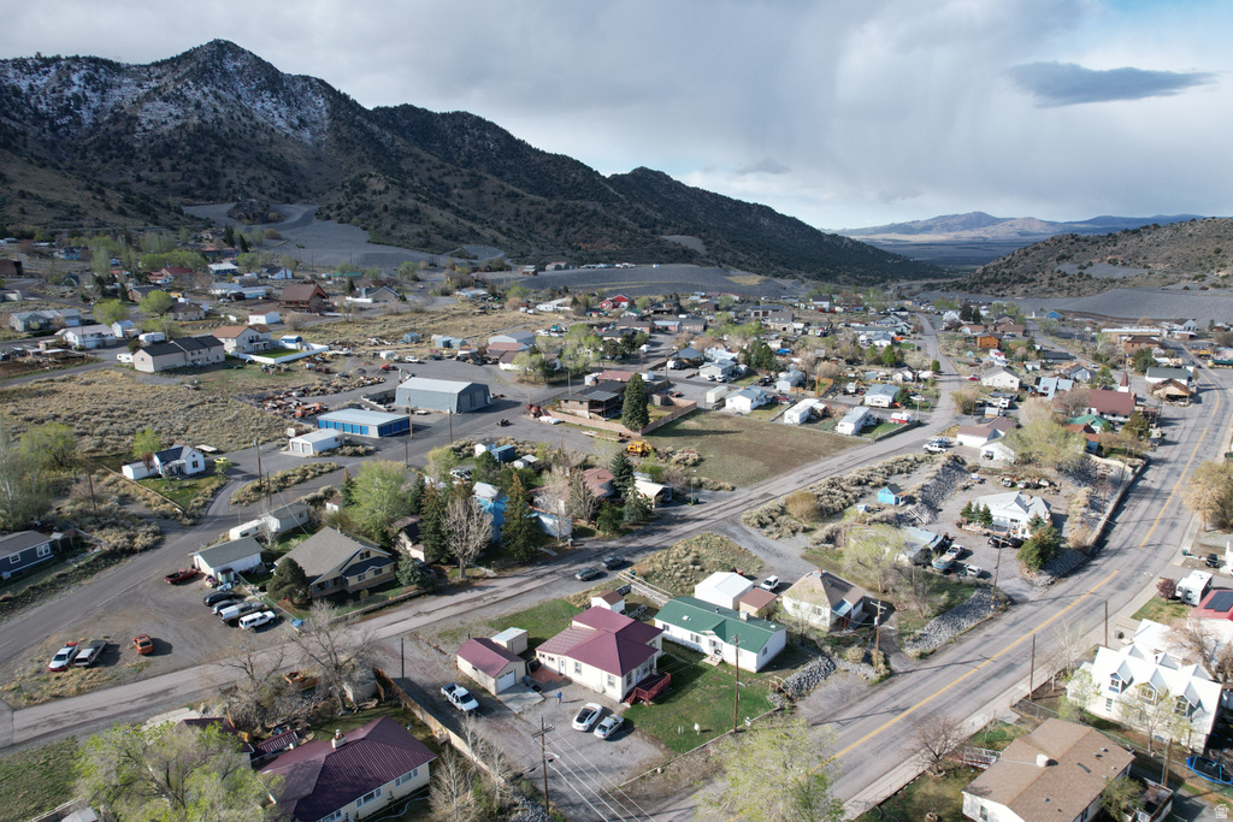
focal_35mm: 22
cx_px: 616
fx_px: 754
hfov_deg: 78.6
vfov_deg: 57.2
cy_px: 411
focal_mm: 8.38
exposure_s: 1/1250
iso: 130
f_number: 2.8
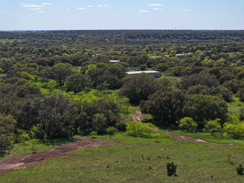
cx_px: 122
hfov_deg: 27.8
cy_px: 92
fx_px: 493
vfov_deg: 21.0
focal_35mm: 70
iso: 190
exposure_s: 1/2500
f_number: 2.8
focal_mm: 19.35
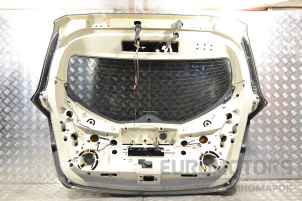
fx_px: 302
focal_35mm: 36
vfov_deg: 36.9
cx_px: 151
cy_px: 100
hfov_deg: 53.1
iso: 450
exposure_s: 1/30
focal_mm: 24
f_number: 4
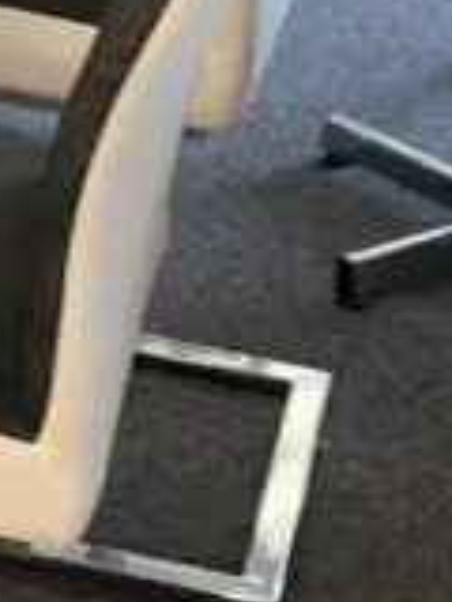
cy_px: -263
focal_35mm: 166
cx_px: -603
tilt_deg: -16.1
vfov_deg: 11.5
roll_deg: -1.3
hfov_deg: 8.3
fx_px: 2890
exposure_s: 1/50
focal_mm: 4.25
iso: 160
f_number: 1.8
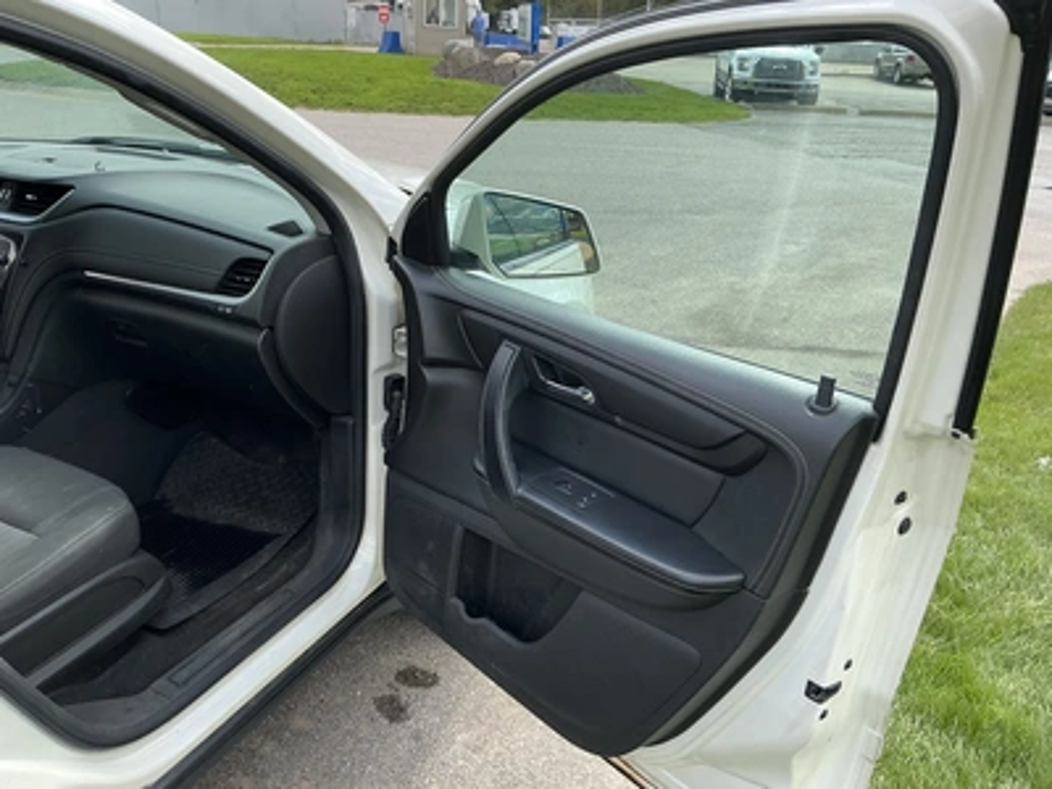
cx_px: 526
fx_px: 851
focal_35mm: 28
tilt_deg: -19.4
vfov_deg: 49.7
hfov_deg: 63.4
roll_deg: -2.8
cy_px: 394
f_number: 1.8
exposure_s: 1/428
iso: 25
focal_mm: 3
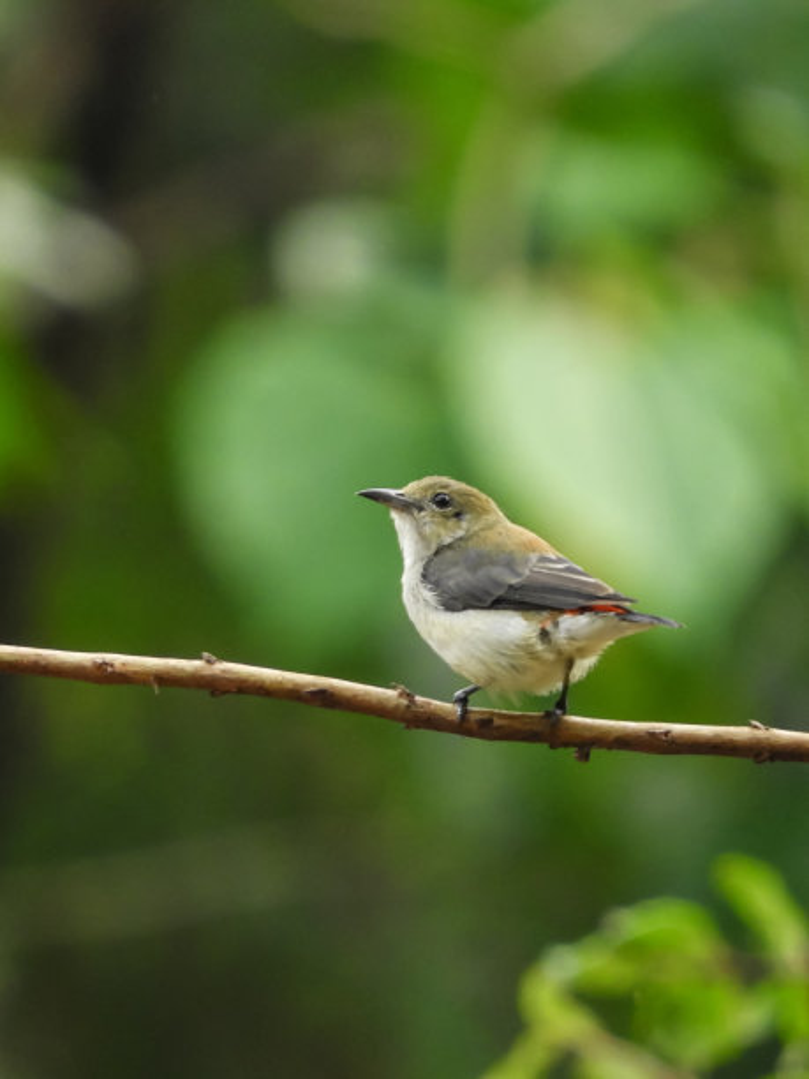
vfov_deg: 1.8
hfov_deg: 1.4
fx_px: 34277
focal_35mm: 1100
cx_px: 404
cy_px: 540
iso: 400
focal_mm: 197.1
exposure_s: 1/125
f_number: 5.6
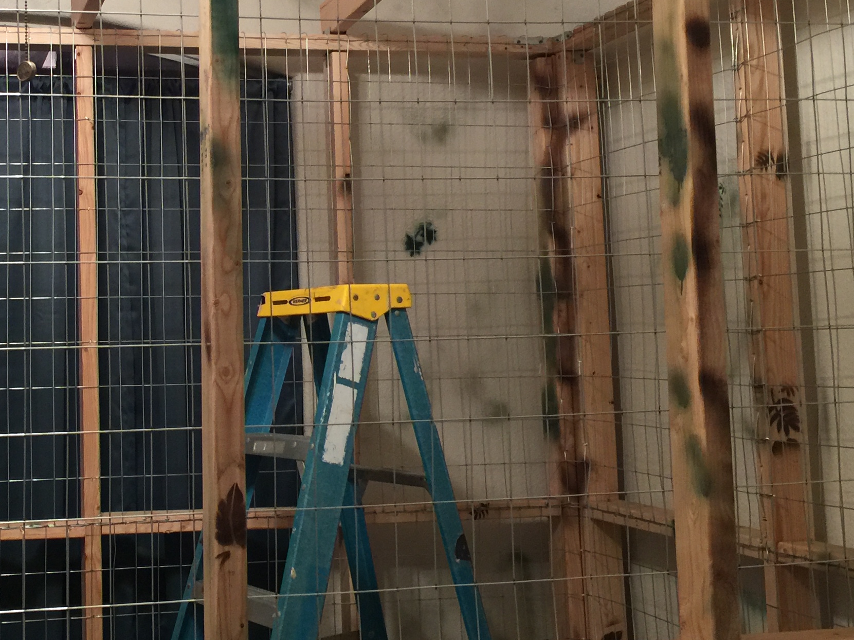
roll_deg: +0.4
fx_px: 1406
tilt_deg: +4.9
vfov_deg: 25.5
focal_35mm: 57
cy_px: 222
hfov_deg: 33.1
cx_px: 206
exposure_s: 1/15
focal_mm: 4.15
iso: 100
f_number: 2.2
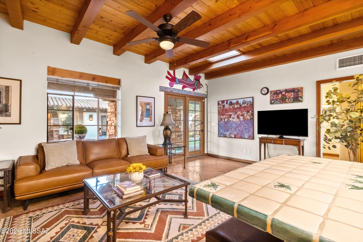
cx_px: 182
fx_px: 151
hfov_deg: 100.4
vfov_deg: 77.3
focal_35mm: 15
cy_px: 121
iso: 1600
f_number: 22
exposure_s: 1.6
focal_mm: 10
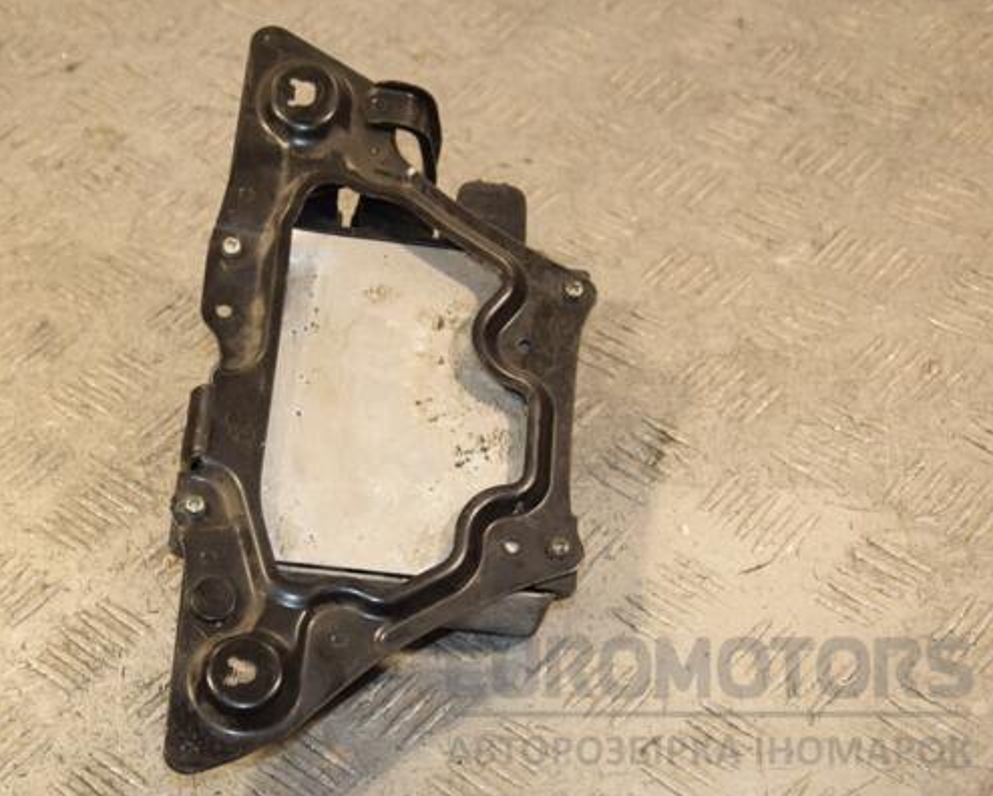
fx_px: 2412
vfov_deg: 18.7
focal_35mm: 82
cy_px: 400
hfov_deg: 23.2
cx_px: 408
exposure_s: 1/200
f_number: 6.3
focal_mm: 48
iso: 800
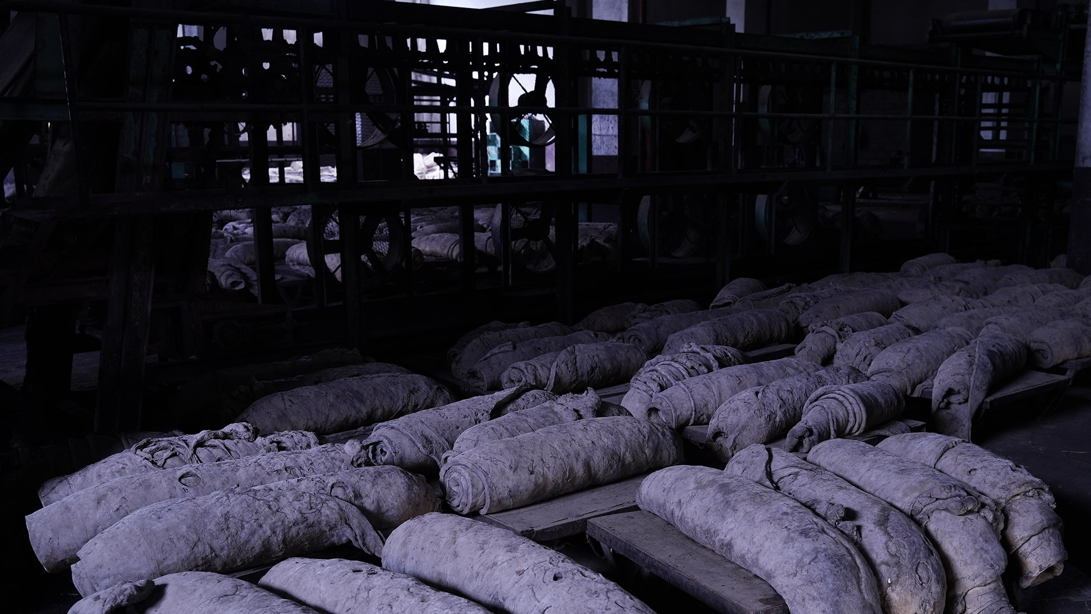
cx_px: 624
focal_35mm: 39
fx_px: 1114
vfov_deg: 30.7
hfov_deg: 52.0
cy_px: 377
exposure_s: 1/6
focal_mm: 29.4
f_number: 5
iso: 200
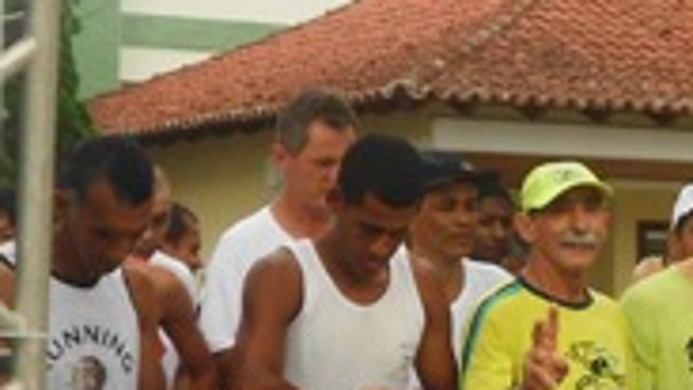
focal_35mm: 171
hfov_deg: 12.4
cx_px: 699
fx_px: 3143
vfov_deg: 7.1
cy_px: 288
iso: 80
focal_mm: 7.9
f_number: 4.2
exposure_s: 1/160
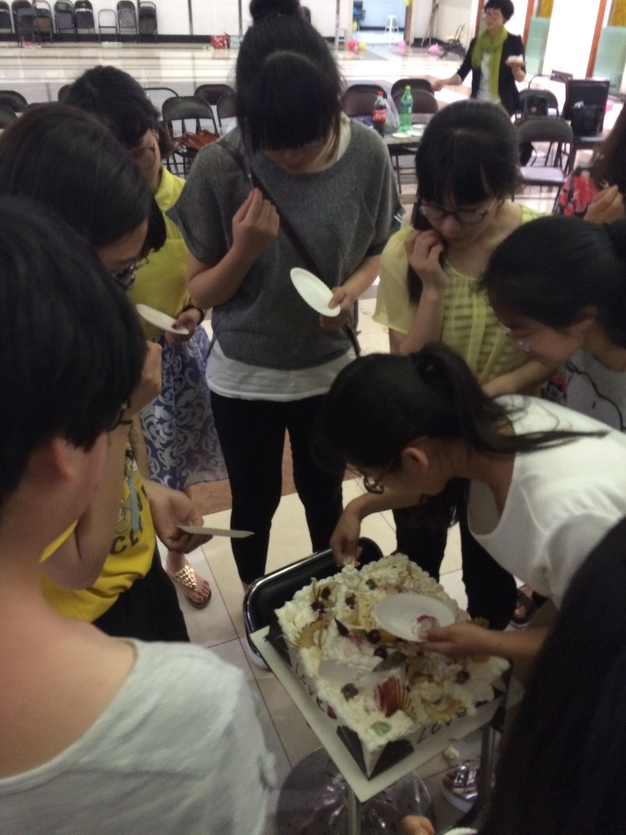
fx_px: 699
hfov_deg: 48.2
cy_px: 418
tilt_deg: -29.2
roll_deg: -1.9
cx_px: 313
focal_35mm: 29
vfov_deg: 61.7
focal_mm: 4.15
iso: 320
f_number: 2.2
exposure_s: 1/15
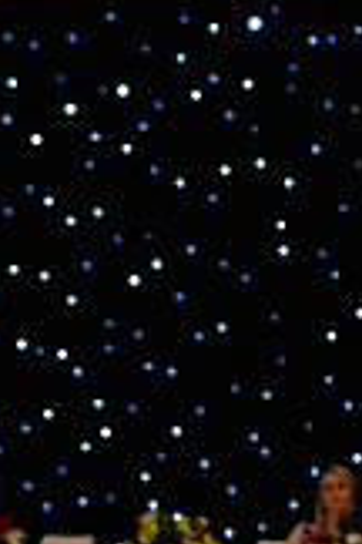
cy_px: 890
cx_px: -250
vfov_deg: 5.8
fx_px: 5279
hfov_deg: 3.9
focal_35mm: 350
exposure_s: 1/250
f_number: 4.5
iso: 3200
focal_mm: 98
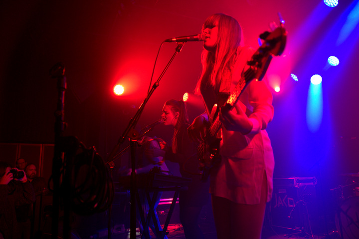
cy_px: 120
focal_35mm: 26
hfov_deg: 70.5
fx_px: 254
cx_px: 180
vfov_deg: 50.3
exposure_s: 1/50
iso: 1000
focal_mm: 17
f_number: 2.8
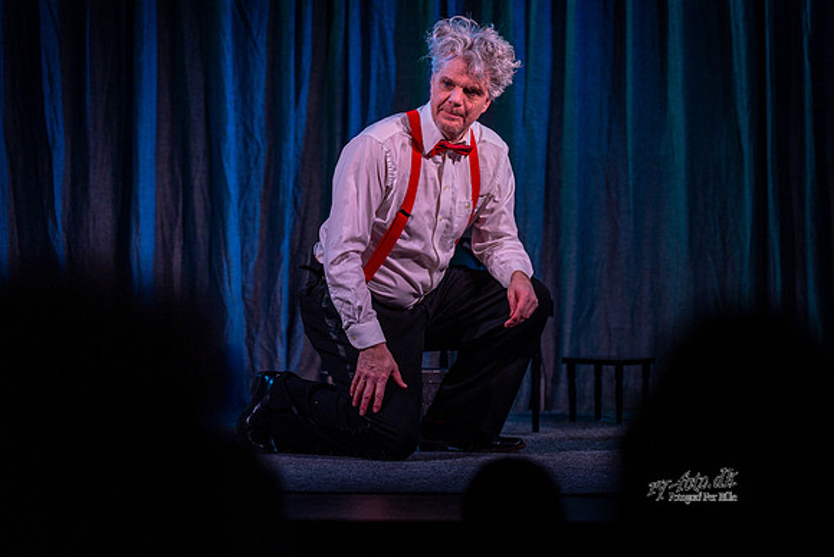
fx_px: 3484
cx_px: 459
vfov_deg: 9.1
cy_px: 255
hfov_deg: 13.6
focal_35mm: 150
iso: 2000
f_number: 2.8
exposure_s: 1/160
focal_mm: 136
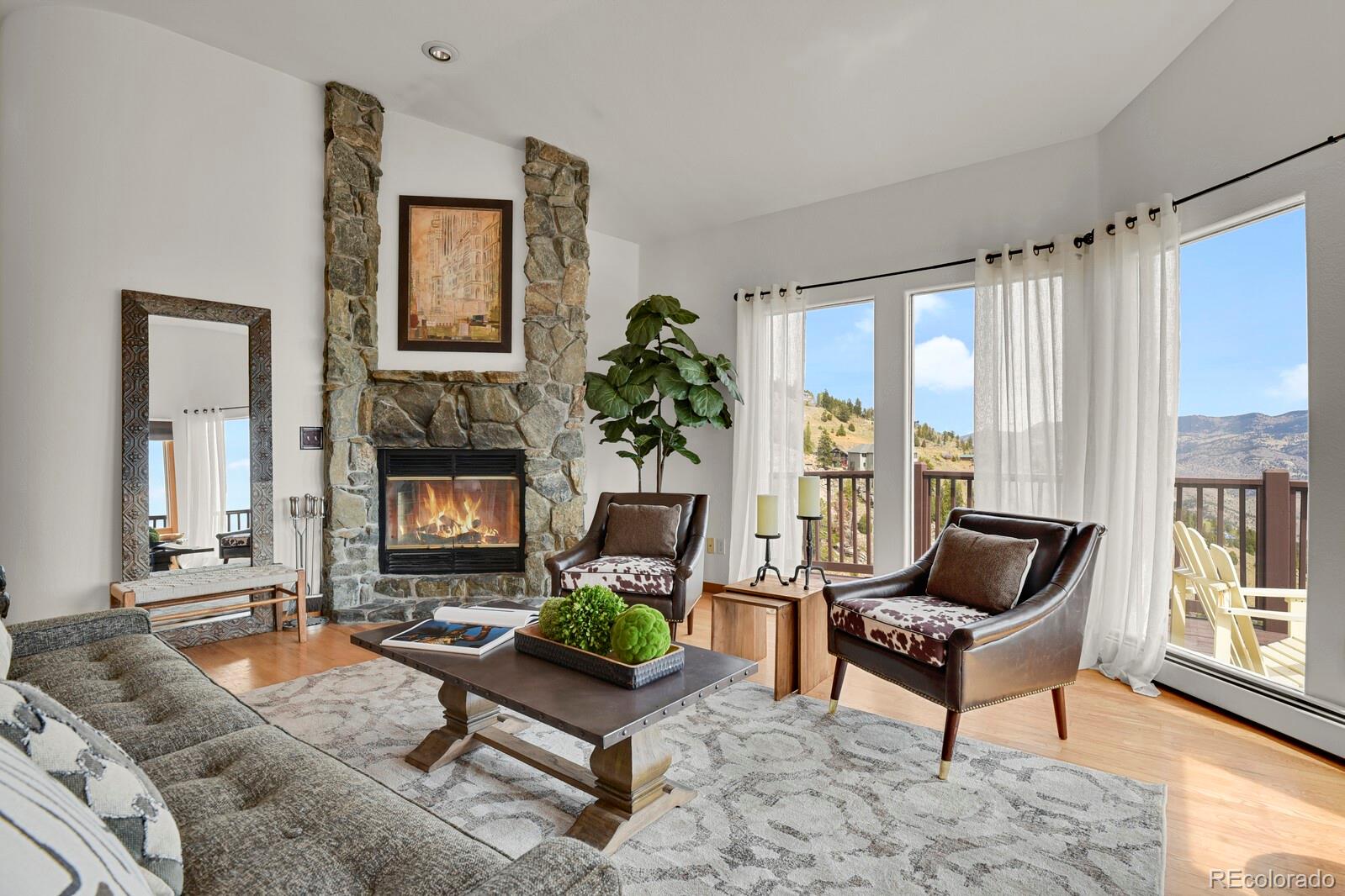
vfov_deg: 70.4
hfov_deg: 93.3
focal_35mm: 17
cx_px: 672
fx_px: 635
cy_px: 448
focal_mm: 17
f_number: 8
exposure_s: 1/20
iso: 640
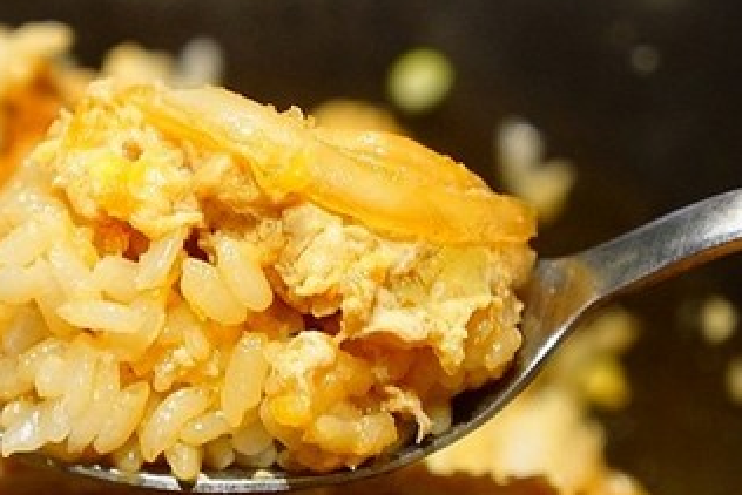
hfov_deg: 18.3
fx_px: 2288
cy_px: 335
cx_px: 155
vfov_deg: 12.3
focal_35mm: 111
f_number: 4.5
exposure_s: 1/60
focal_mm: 39
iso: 2500
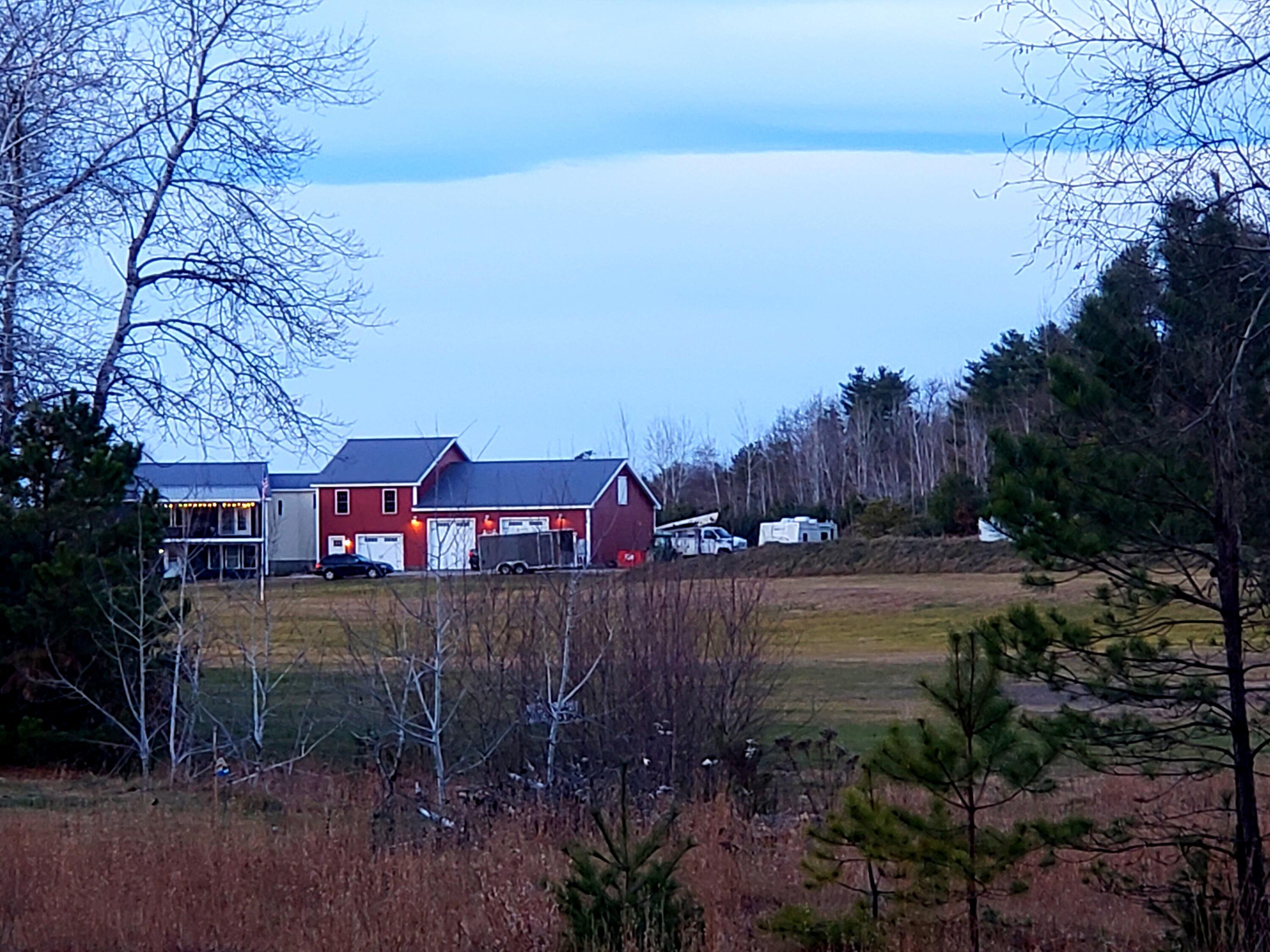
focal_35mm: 52
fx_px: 1908
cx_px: 635
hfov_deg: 36.8
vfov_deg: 28.0
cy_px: 476
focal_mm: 6
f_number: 2.4
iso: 80
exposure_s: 1/30
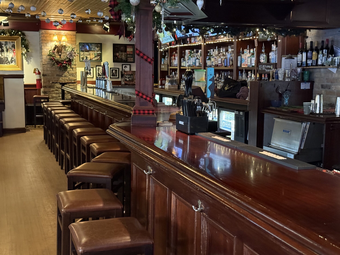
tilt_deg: -7.4
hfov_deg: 38.9
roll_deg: -0.1
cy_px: 130
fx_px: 481
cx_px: 172
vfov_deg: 29.7
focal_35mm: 49
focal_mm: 6.76
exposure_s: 1/20
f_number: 1.78
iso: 640
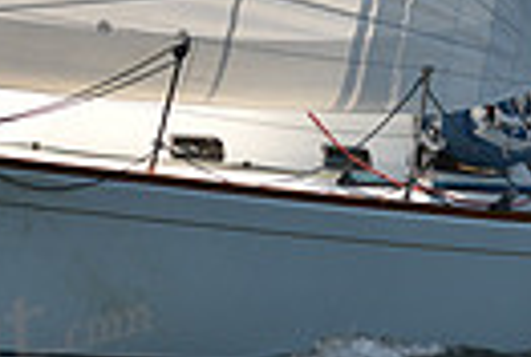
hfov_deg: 6.6
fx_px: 4568
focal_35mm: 309
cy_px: 108
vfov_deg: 4.5
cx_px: 365
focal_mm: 70
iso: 250
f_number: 3.2
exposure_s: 1/1250
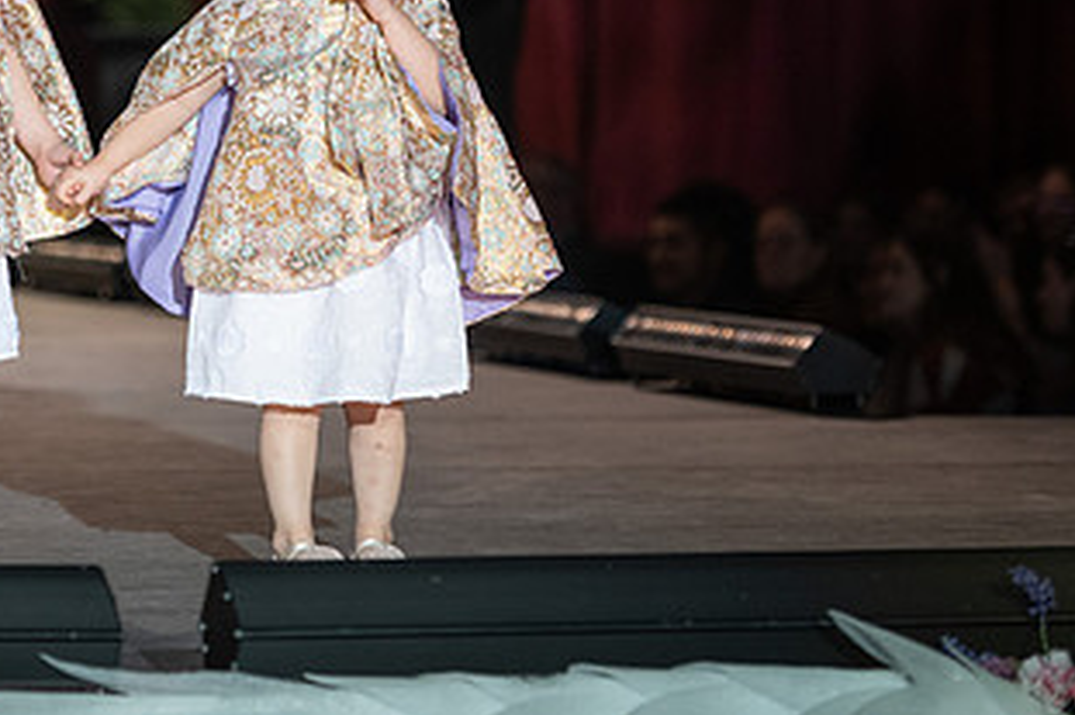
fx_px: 7371
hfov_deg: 8.3
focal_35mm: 247
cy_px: -44
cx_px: 101
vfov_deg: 5.5
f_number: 2.8
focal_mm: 105
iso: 640
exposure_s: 1/640
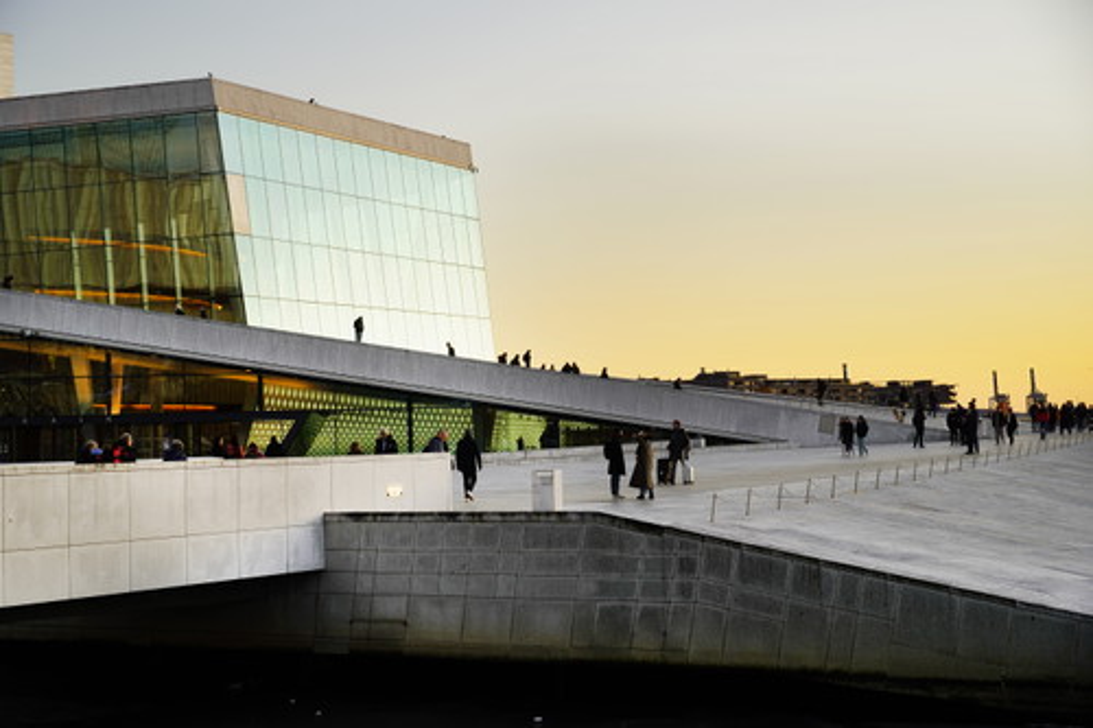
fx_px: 1821
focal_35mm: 60
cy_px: 364
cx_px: 546
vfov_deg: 22.6
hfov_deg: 33.4
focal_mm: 40
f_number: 5
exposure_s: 1/80
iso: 100
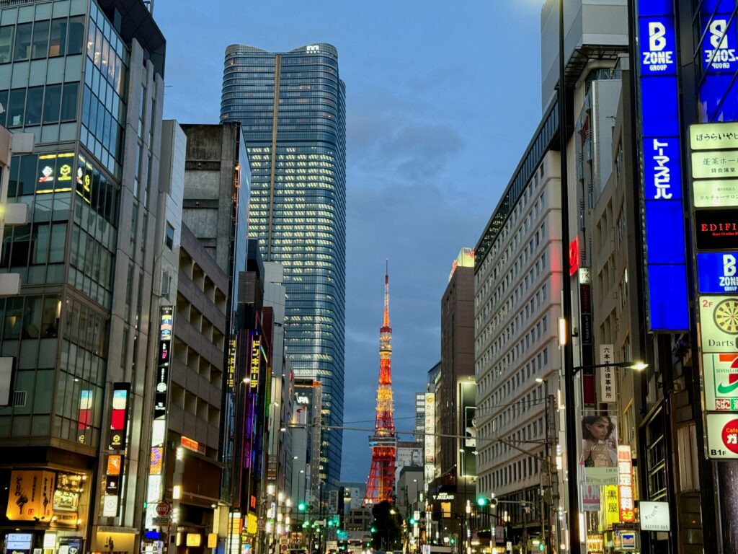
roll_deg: +0.8
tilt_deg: +14.0
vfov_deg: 30.3
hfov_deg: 39.7
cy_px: 277
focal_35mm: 48
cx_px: 369
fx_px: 1023
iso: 160
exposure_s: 1/50
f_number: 1.78
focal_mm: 6.76
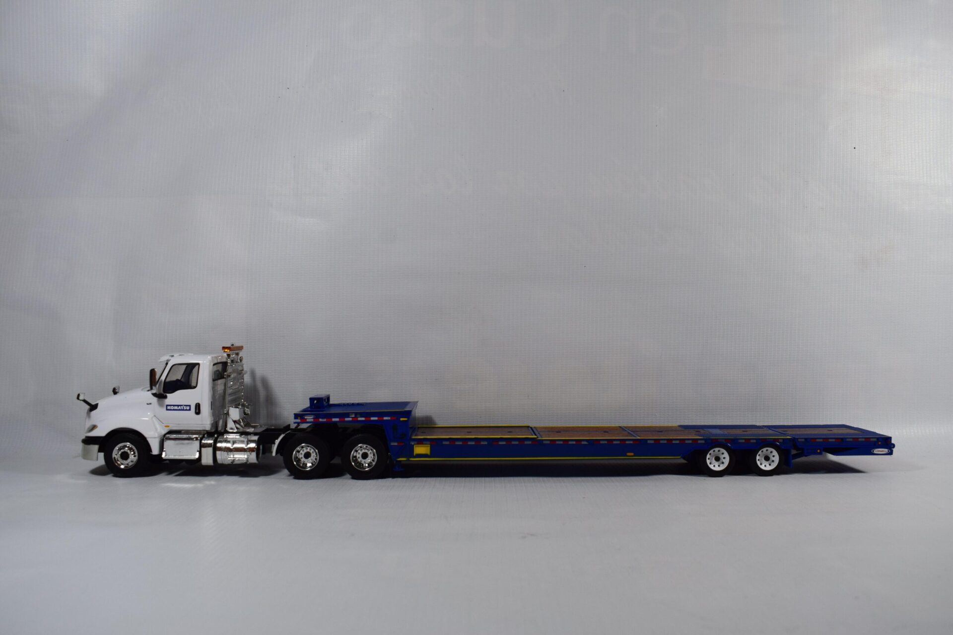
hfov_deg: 61.9
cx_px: 476
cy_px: 318
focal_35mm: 30
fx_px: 794
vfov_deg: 43.6
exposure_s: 1/60
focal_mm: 20
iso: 400
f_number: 8
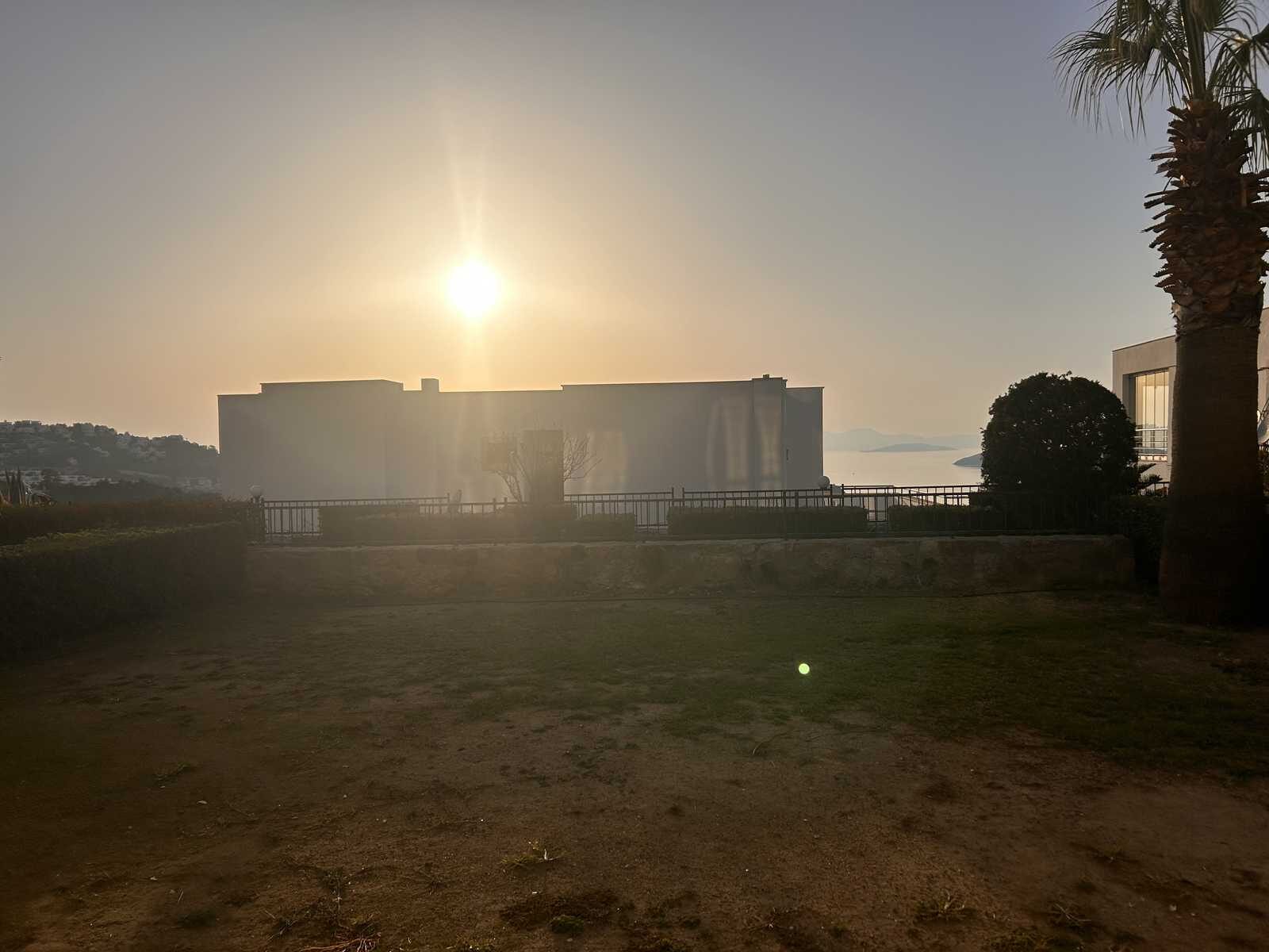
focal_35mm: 26
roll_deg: +1.1
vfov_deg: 53.1
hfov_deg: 67.3
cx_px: 634
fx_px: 953
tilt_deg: -2.0
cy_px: 476
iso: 50
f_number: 1.5
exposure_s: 1/16393
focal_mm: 5.7
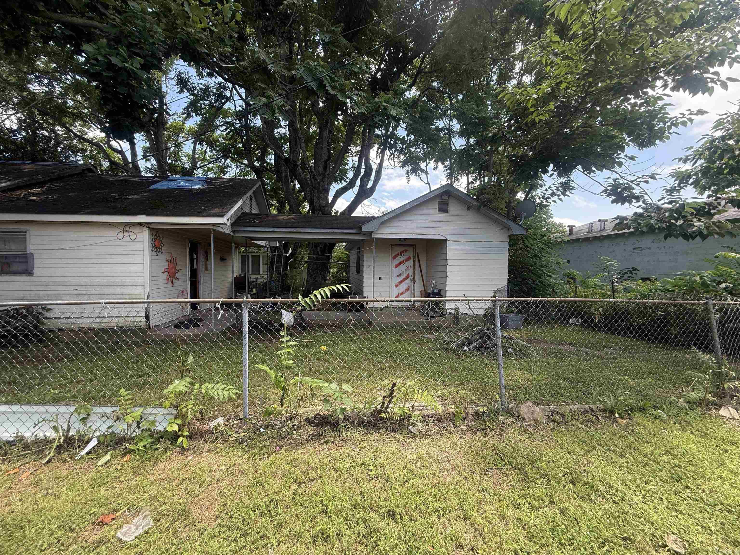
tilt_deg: -1.0
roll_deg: +0.0
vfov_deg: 85.7
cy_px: 278
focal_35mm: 14
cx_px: 370
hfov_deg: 102.1
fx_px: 299
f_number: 2.2
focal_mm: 2.22
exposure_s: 1/405
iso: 64
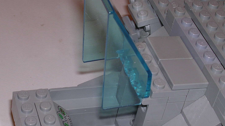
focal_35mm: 102
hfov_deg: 20.9
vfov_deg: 11.9
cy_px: 85
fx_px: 608
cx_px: 84
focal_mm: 10.2
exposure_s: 1/60.1
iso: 100
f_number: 7.2
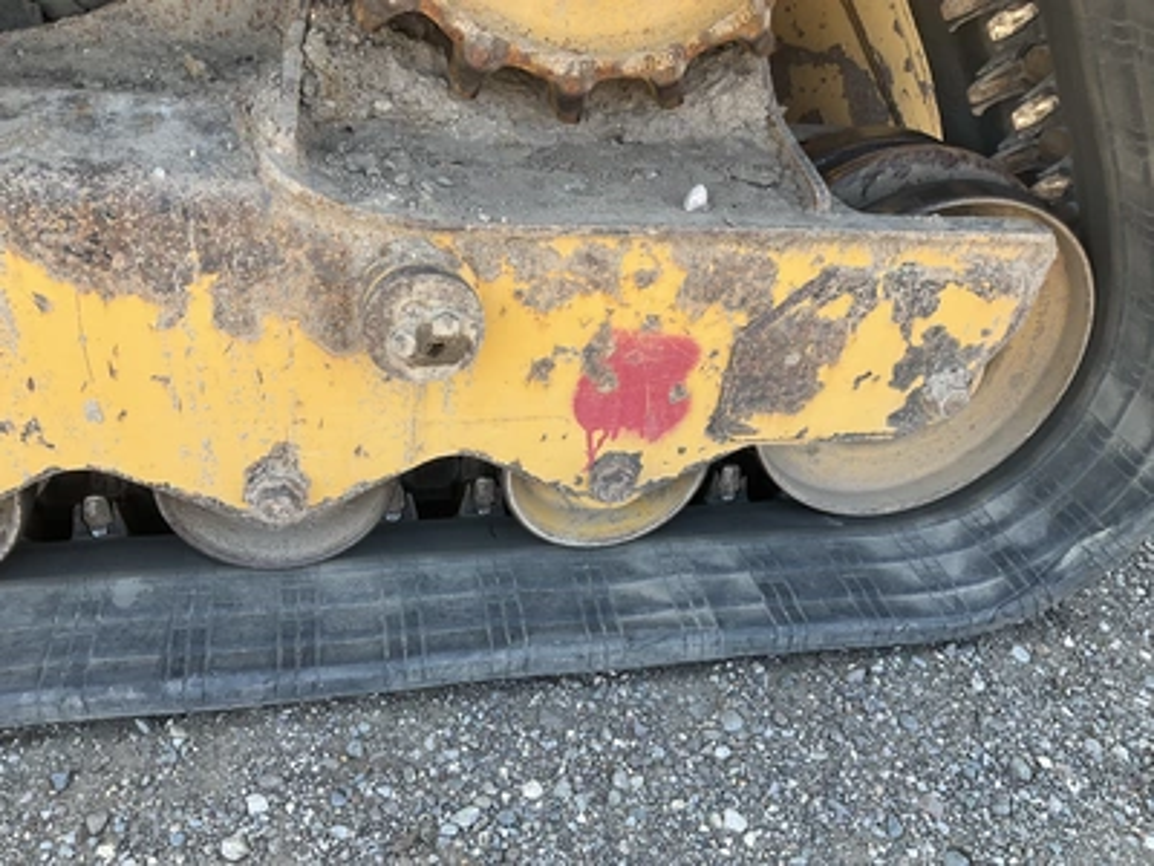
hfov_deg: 61.7
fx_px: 967
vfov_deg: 48.2
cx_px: 577
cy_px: 433
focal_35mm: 29
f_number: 1.8
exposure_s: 1/122
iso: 20
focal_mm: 3
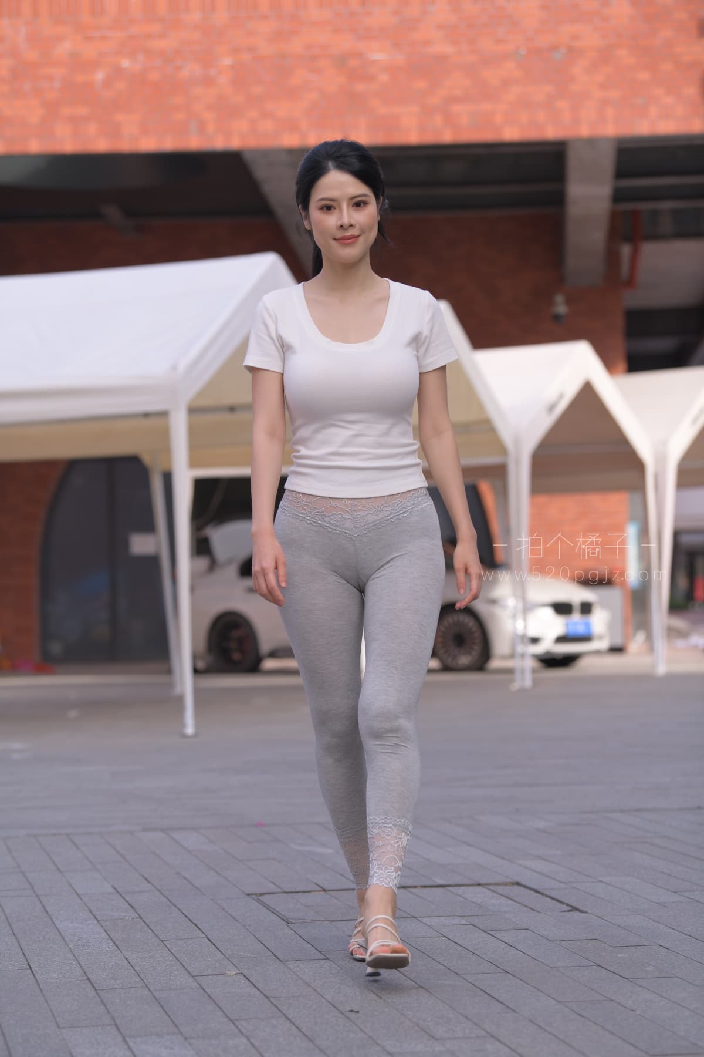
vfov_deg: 21.5
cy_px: 528
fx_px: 2786
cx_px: 352
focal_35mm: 95
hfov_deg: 14.4
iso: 180
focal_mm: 95
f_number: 4
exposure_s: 1/640
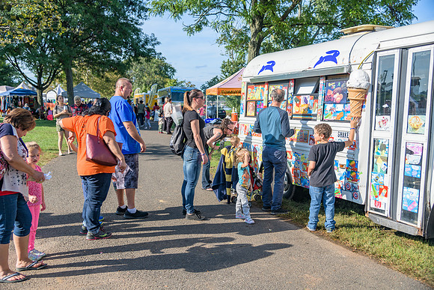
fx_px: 422
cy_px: 145
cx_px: 217
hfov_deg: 54.4
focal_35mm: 35
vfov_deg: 37.9
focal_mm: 35
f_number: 4
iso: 64
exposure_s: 1/200
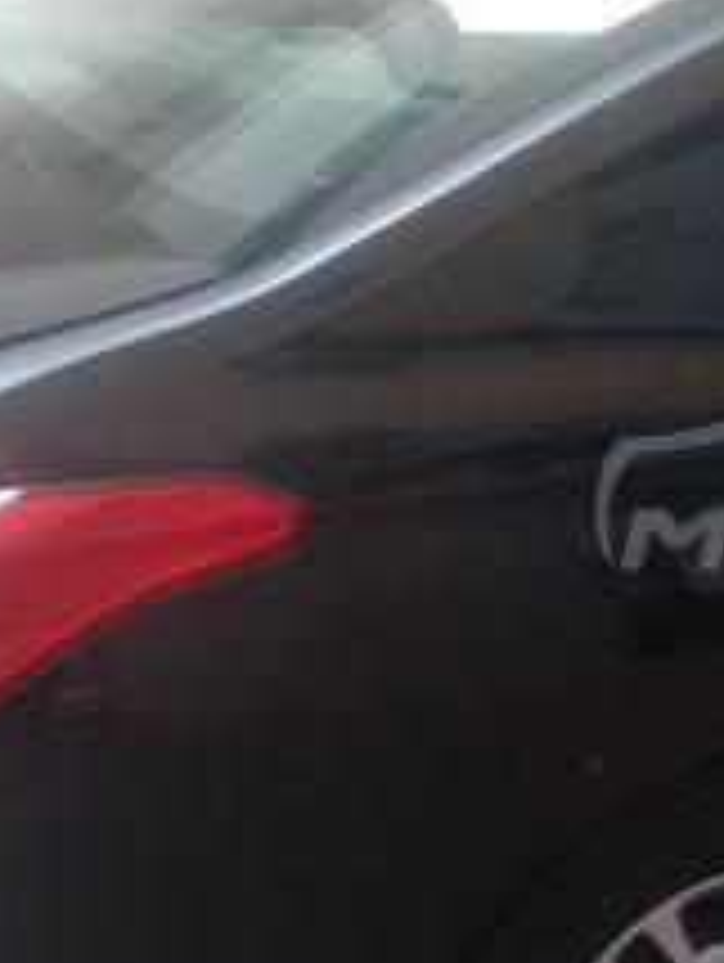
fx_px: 2115
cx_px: 989
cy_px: 479
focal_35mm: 76
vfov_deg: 25.6
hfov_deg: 17.9
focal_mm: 3.38
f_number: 2.8
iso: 100
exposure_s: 1/333
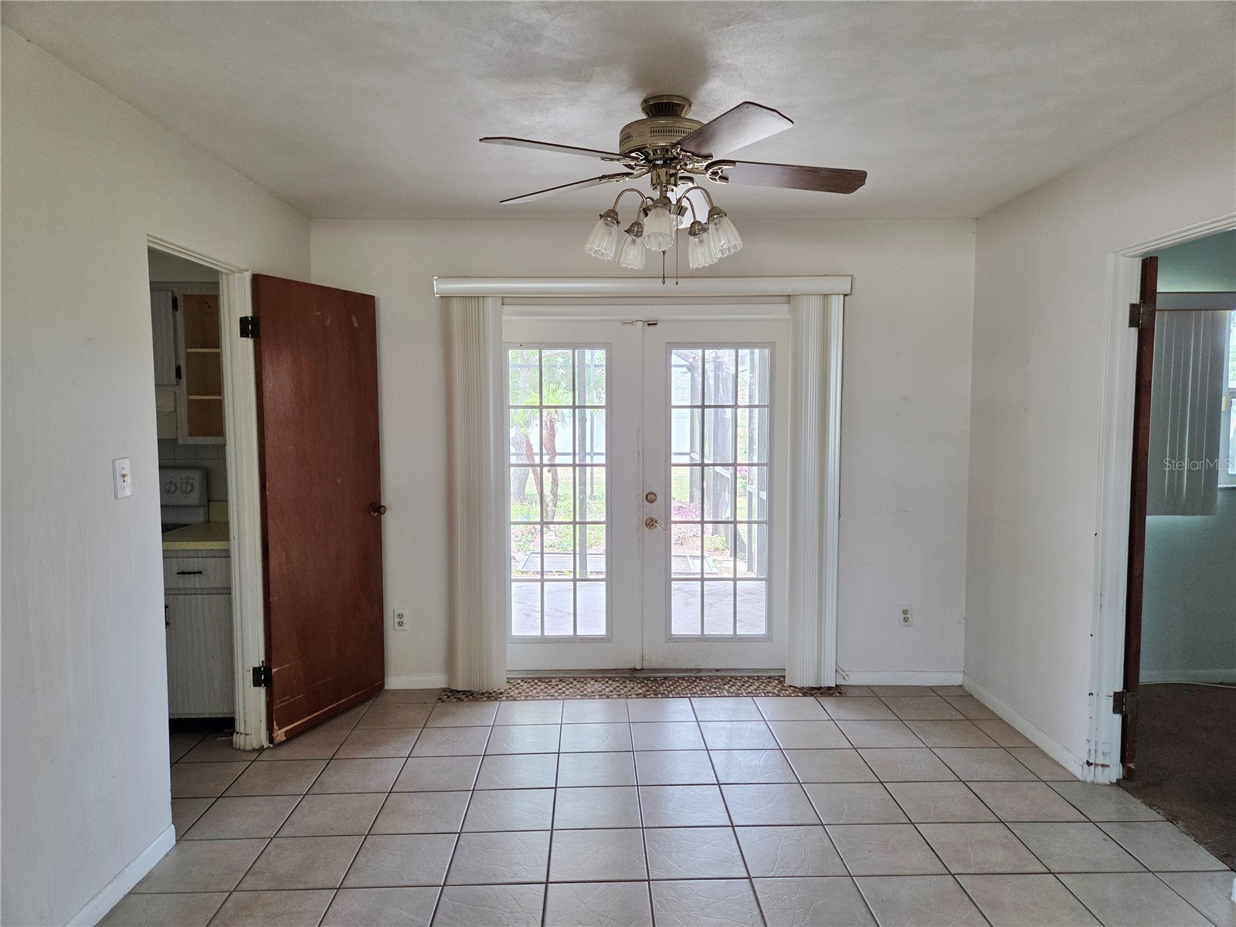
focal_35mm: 23
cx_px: 618
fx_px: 821
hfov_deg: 73.9
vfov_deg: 58.9
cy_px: 464
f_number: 1.8
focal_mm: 5.4
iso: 200
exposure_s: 1/180
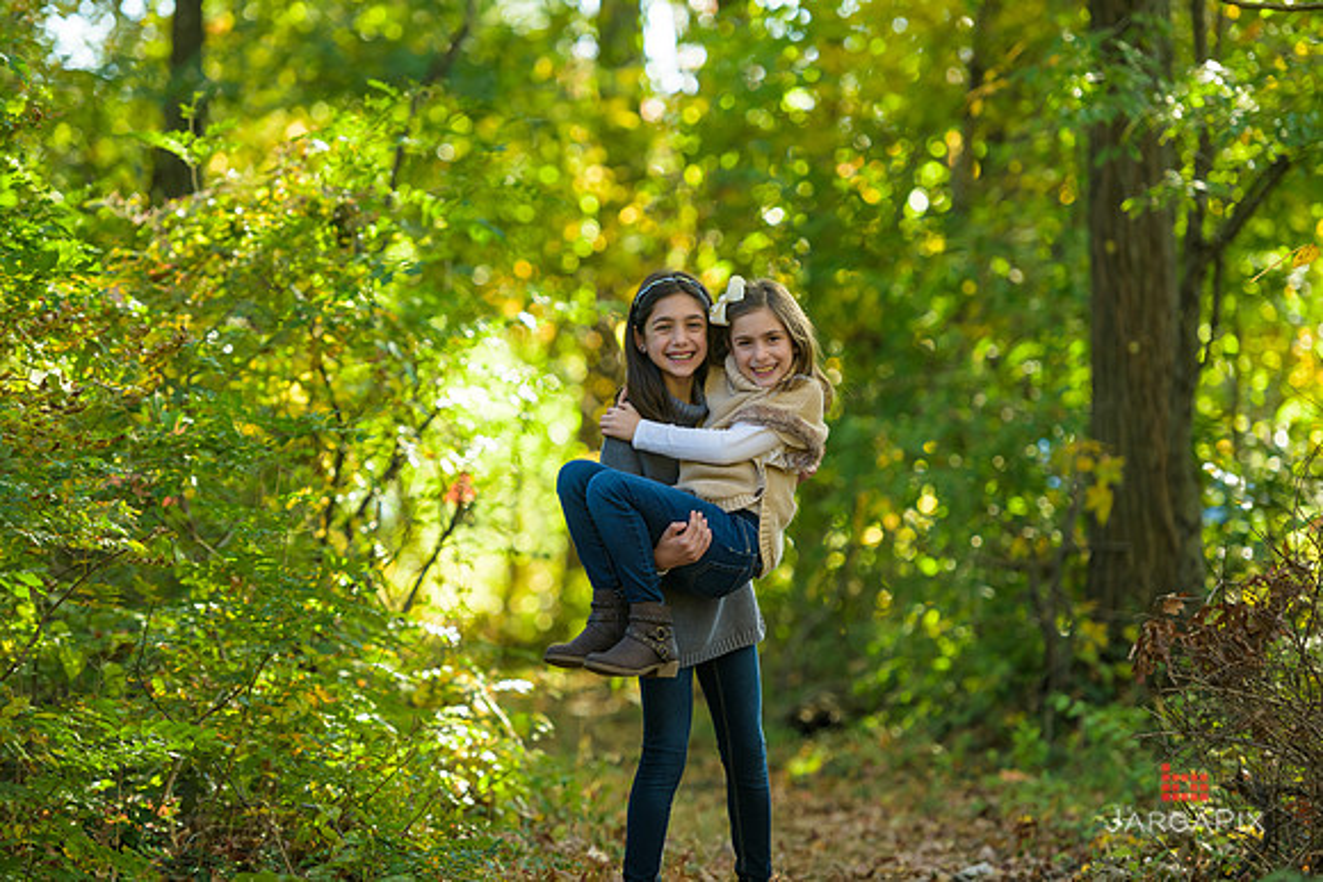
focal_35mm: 155
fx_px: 5697
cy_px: 441
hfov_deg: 13.2
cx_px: 662
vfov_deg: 8.9
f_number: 3.2
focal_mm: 155
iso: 200
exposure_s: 1/200
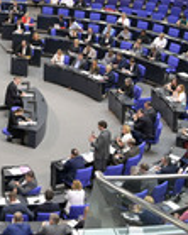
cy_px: 108
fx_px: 592
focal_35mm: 85
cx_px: -21
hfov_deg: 17.4
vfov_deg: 22.5
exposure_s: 1/400
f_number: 5
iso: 8000
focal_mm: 28
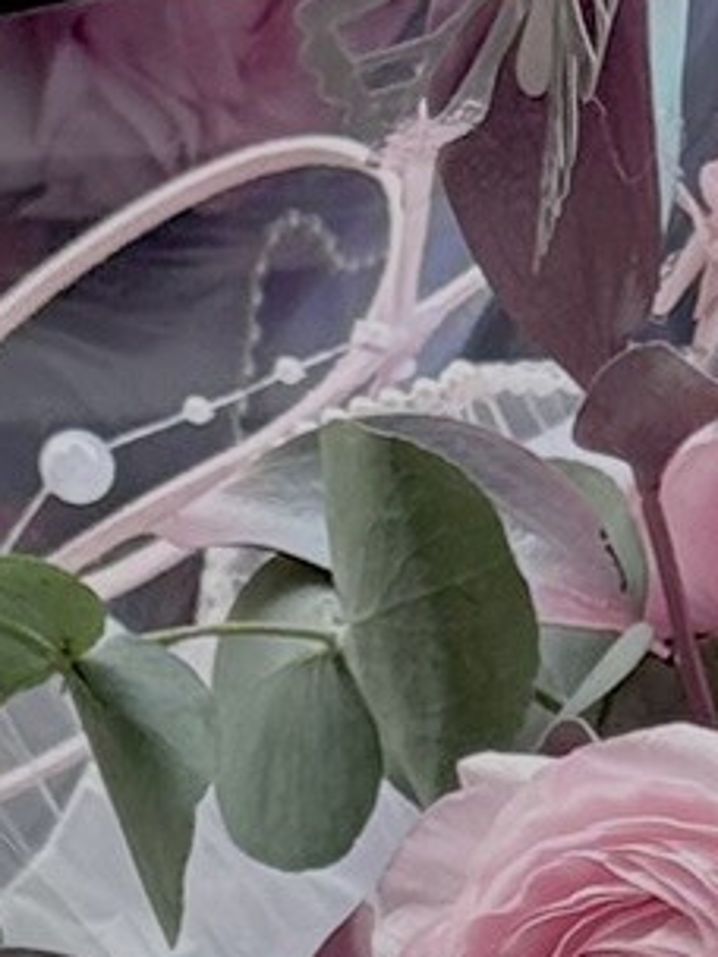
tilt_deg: -0.6
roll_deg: +0.7
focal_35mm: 323
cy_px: 2084
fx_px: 8933
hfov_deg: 4.5
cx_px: 1726
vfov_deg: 5.9
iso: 64
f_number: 1.78
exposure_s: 1/687
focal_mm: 6.76
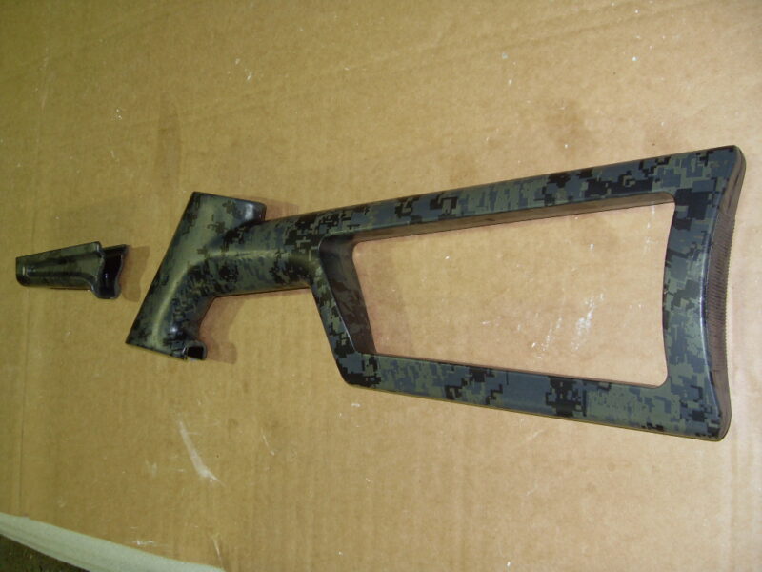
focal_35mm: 35
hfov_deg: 52.6
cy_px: 286
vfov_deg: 40.7
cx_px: 381
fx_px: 770
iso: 100
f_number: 2.8
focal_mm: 6.3
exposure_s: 1/45
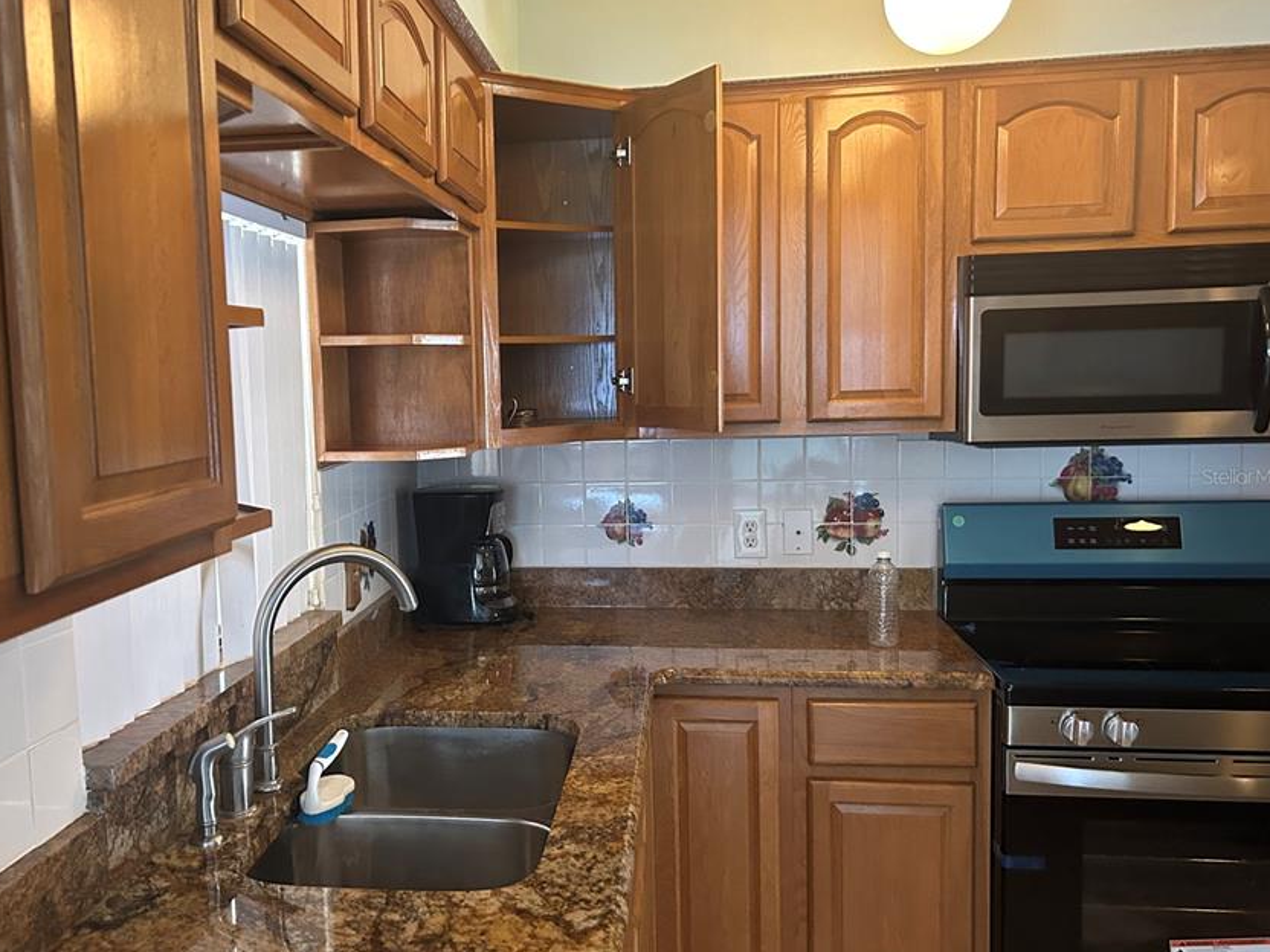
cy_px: 476
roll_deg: +2.2
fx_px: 1174
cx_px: 513
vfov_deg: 44.2
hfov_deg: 56.4
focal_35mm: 32
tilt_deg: -4.4
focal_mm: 5.7
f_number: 1.5
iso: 500
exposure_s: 1/60
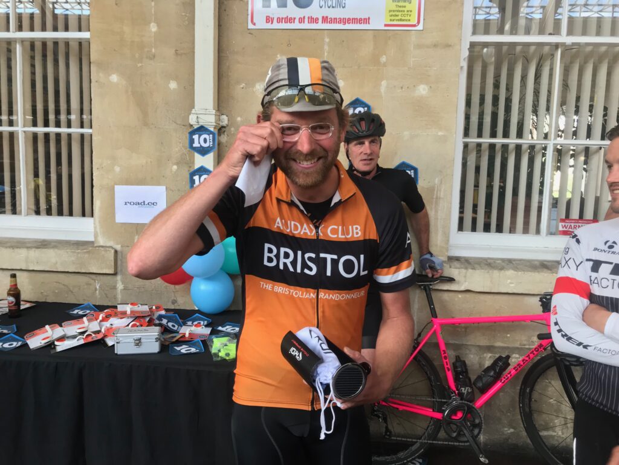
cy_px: 232
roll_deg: -2.1
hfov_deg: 63.4
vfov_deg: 49.7
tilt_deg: -6.8
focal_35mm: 28
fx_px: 501
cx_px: 310
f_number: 1.8
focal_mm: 3.99
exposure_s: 1/100
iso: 40
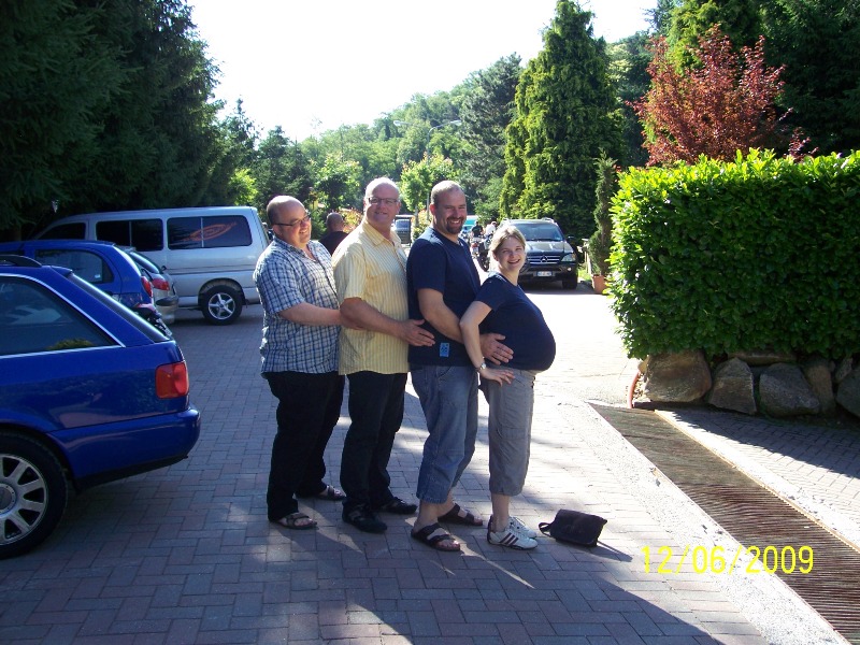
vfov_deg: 41.8
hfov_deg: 54.0
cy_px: 322
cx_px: 430
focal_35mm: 34
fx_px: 845
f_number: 2.7
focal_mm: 5.6
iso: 80
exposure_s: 1/250
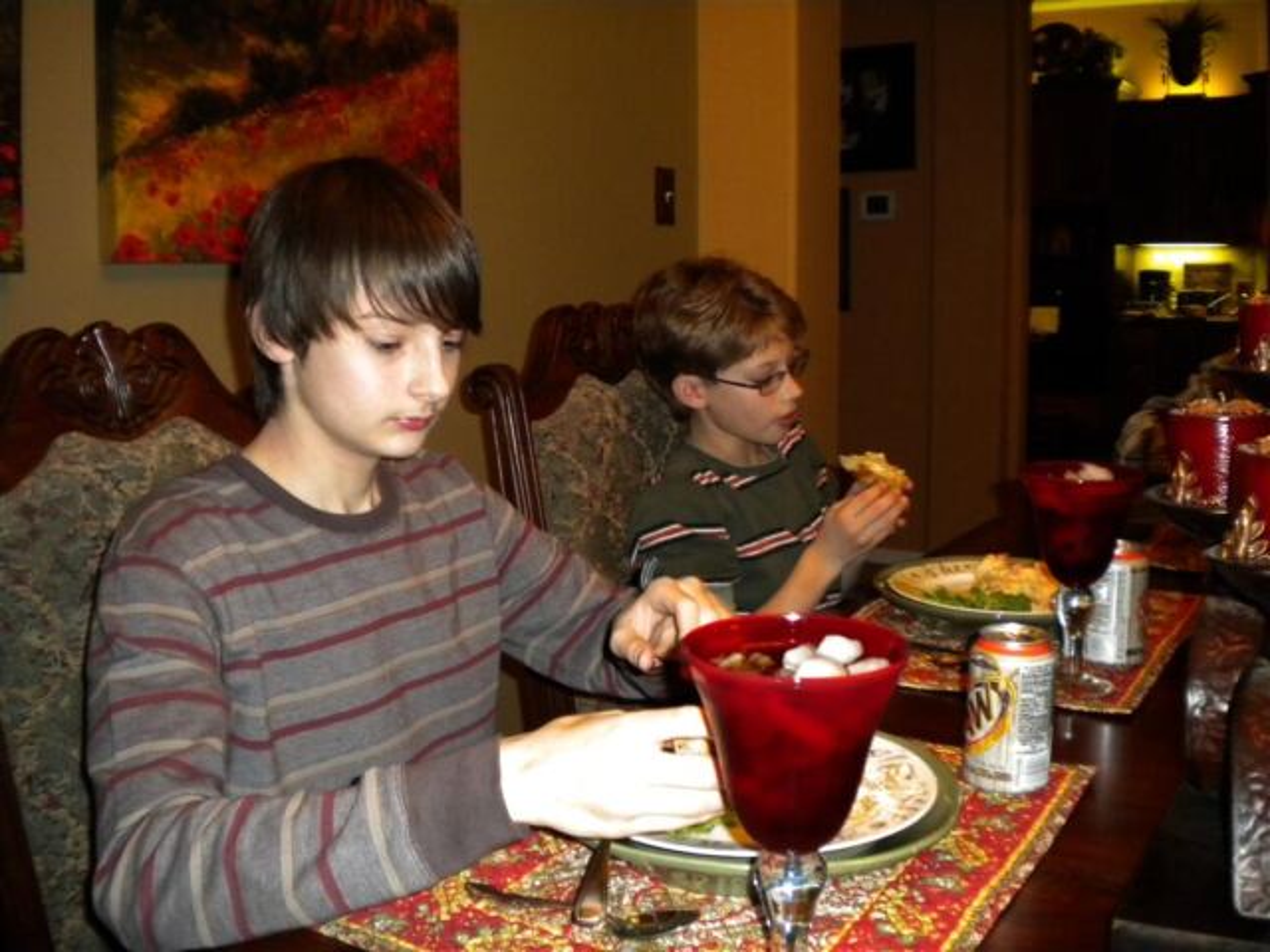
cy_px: 476
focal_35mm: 35
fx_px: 1284
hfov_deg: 52.6
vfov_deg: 40.7
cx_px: 635
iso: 400
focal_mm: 6.3
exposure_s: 1/30
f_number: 3.1
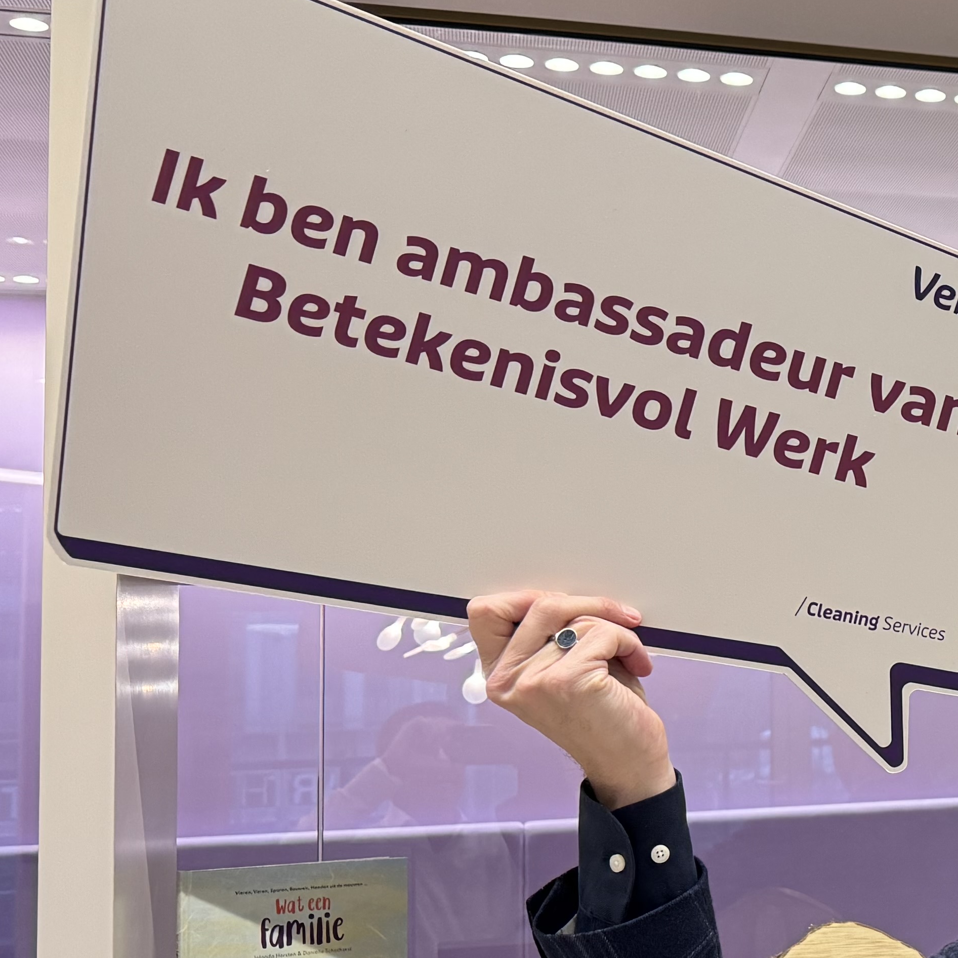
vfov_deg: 26.9
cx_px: 1249
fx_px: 2004
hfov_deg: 23.7
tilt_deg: +3.8
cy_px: 512
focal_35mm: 64
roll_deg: +1.9
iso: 160
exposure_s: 1/121
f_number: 1.78
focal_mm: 6.76
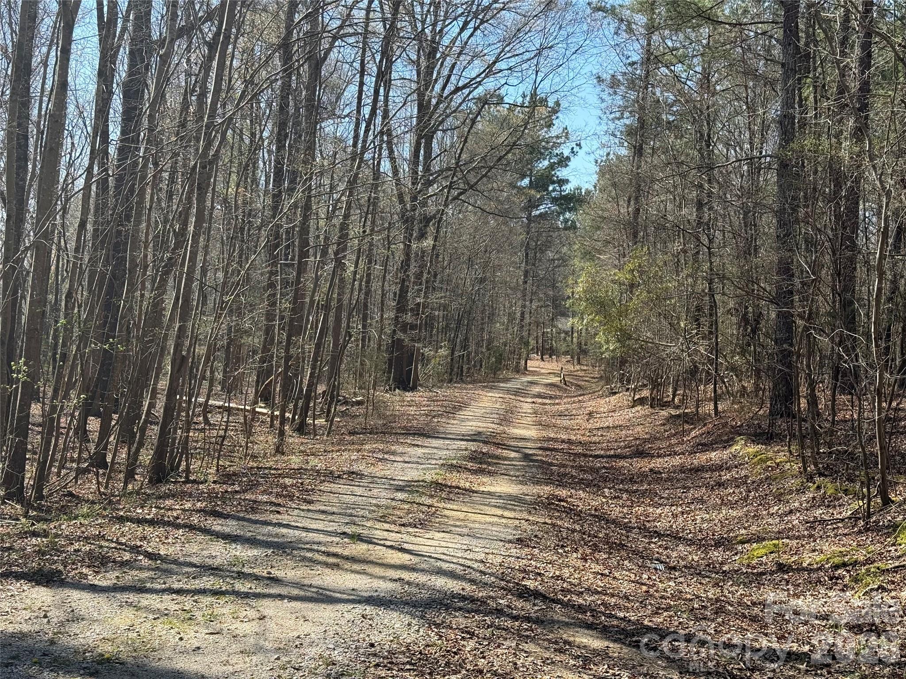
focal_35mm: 48
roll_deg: -2.9
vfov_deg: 30.3
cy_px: 340
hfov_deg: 39.7
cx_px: 453
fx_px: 1256
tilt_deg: +0.2
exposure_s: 1/1838
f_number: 1.78
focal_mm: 6.76
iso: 64
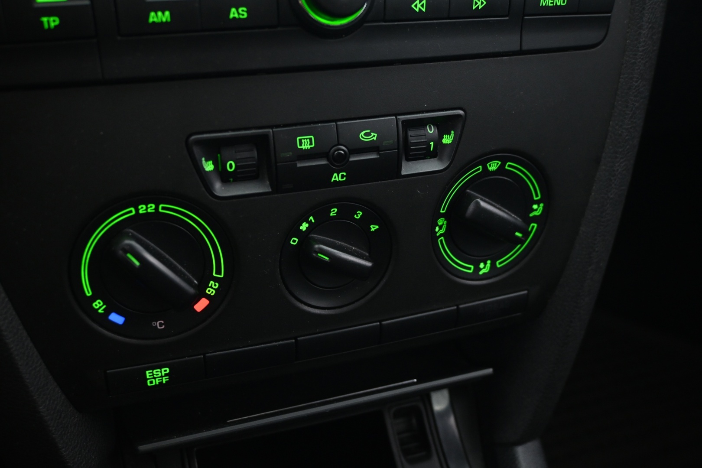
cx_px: 351
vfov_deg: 38.4
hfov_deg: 55.1
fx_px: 673
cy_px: 234
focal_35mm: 34
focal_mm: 23
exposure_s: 1/4
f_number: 4.2
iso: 1600
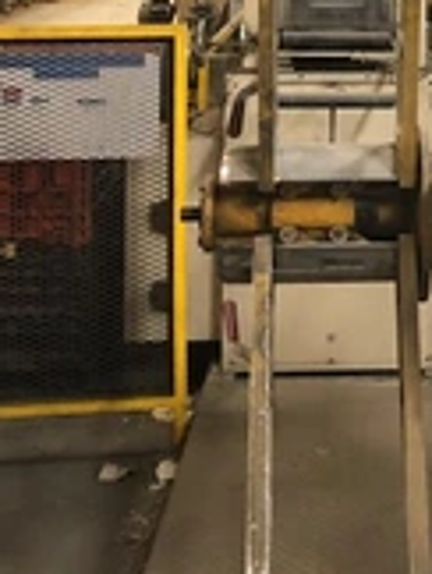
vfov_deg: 25.7
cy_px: -81
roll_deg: -1.5
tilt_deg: +2.4
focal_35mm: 69
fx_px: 1145
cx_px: 432
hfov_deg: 20.7
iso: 250
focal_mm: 3.99
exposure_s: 1/60
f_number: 1.8
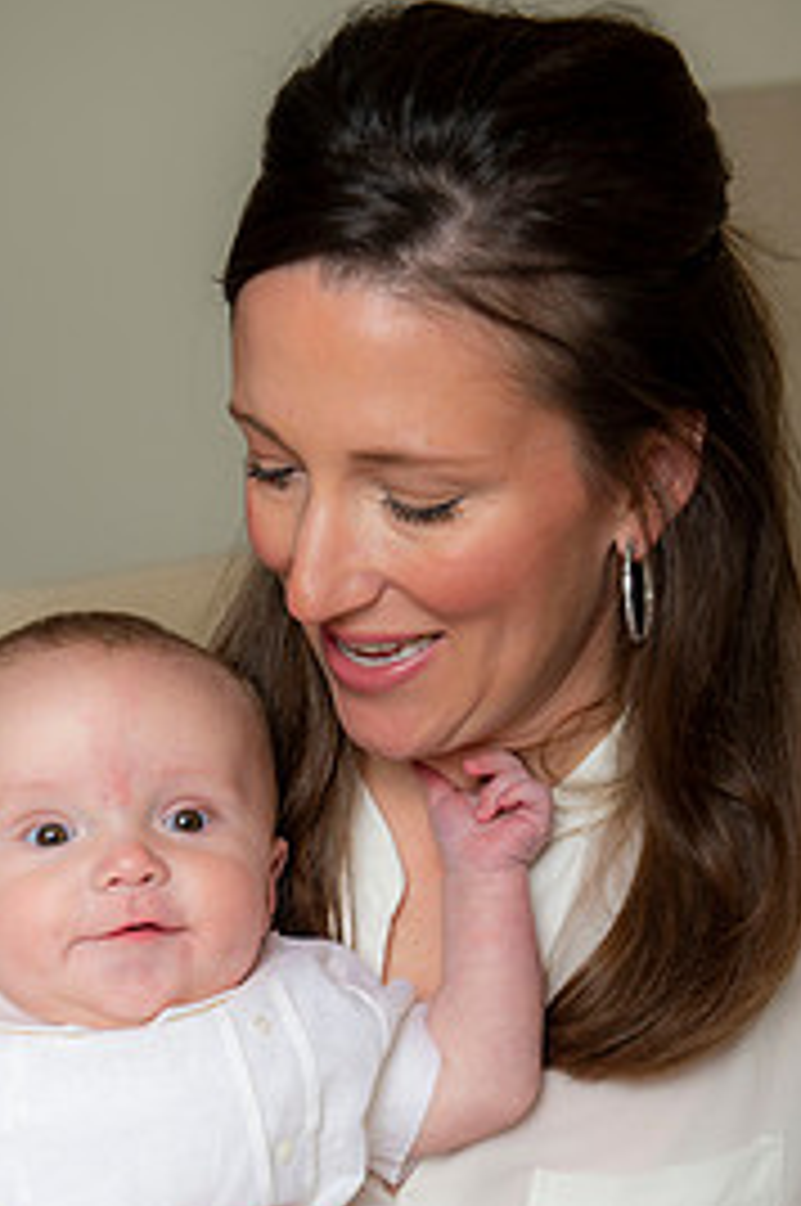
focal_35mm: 94
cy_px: 954
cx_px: 344
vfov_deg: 21.5
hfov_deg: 14.5
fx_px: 3145
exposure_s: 1/200
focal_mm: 56
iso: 200
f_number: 5
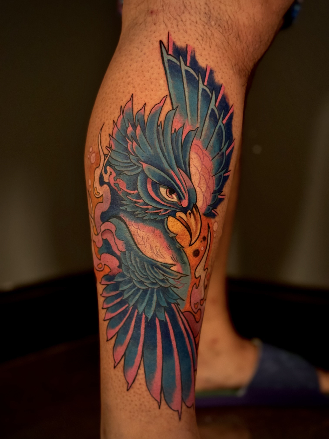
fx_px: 608
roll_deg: +2.9
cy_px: 220
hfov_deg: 30.3
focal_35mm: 48
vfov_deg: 39.7
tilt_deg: -5.8
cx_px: 164
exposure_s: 1/40
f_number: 1.78
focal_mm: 6.76
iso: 500
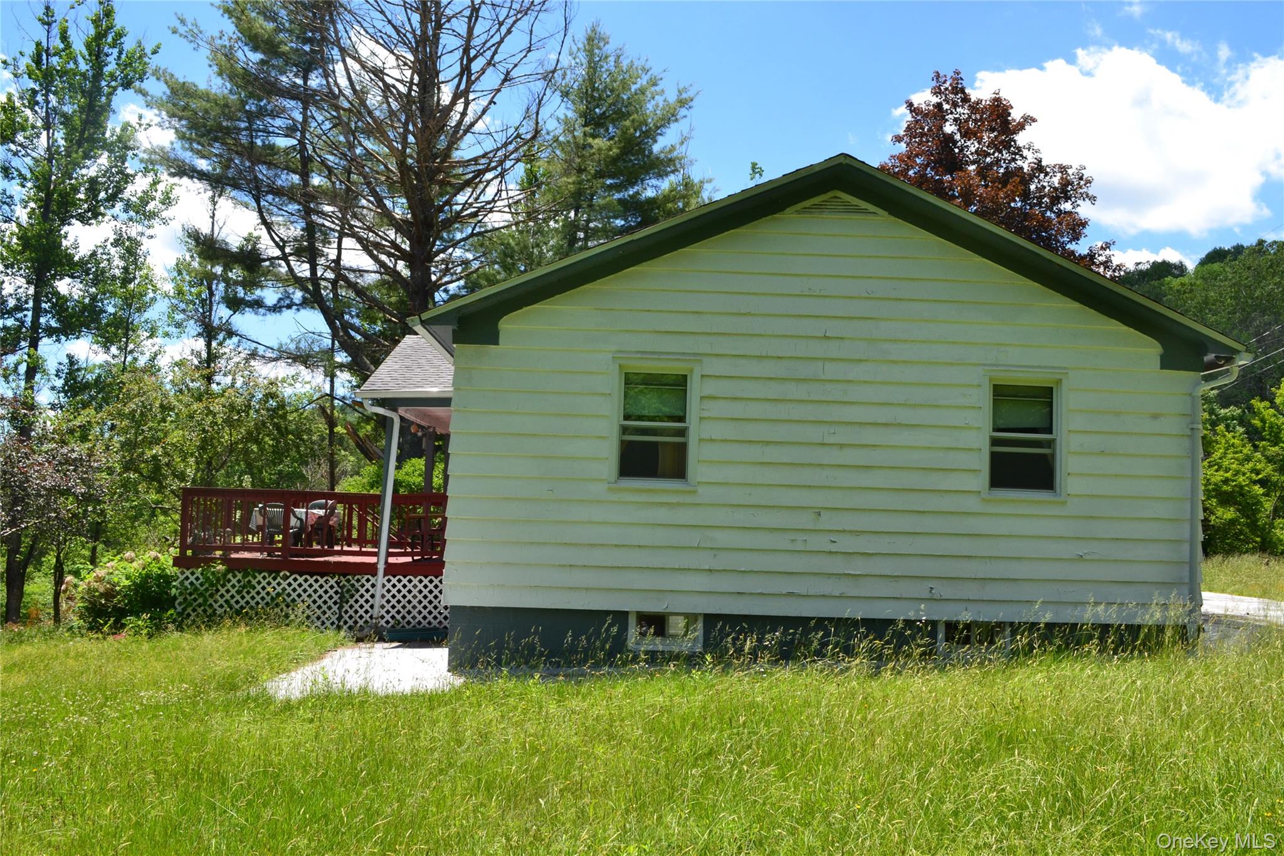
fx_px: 1070
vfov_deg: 43.6
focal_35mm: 30
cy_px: 428
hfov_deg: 61.9
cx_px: 642
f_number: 10
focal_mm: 20
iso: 400
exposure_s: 1/250
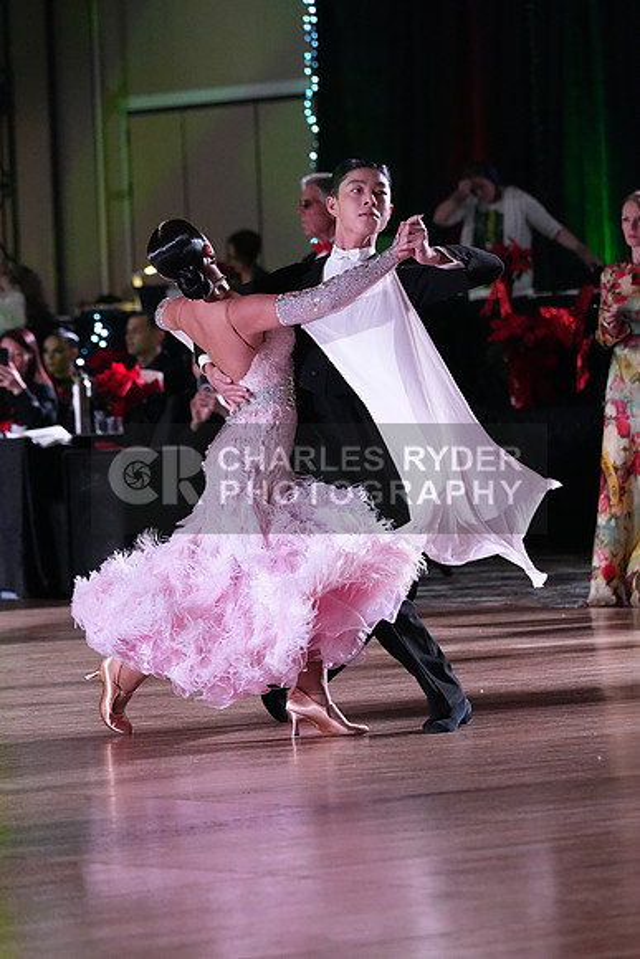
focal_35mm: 200
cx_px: 320
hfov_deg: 6.9
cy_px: 480
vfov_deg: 10.3
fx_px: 5330
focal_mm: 200
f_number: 5.6
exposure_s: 1/400
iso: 10000
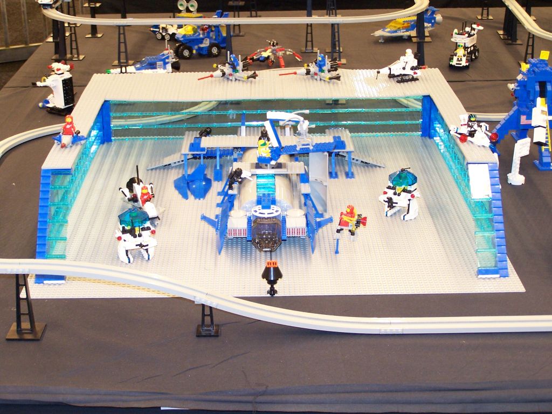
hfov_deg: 29.0
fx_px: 1068
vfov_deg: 21.9
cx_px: 276
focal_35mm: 67
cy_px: 207
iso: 140
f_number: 3.2
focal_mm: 11.1
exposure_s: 1/4
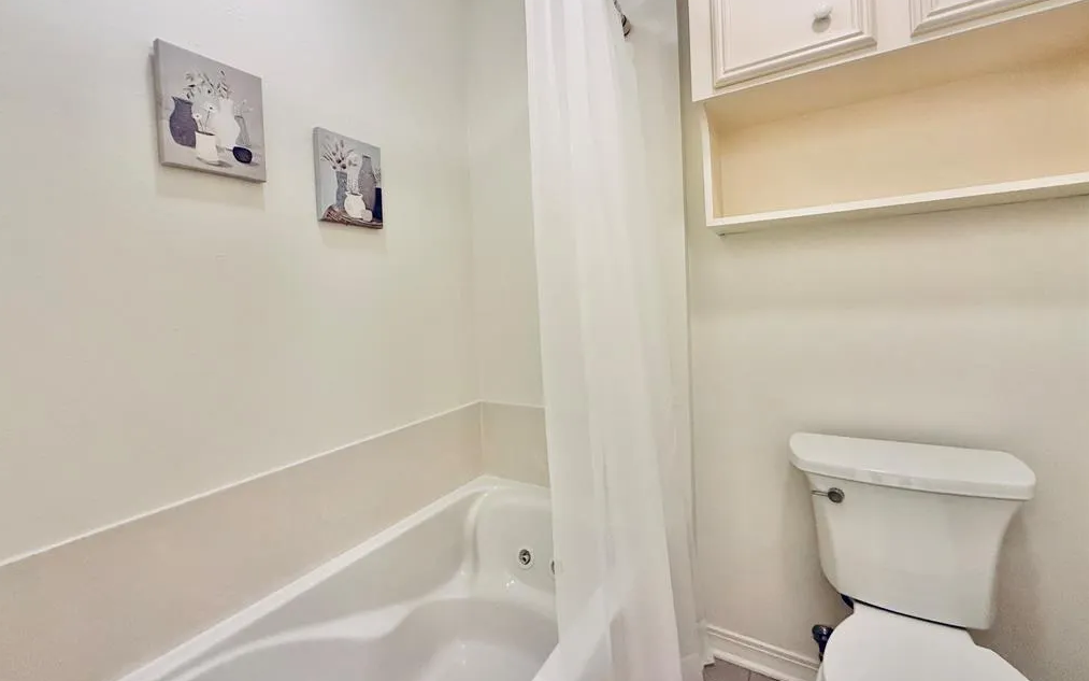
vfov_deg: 74.6
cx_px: 544
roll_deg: +2.3
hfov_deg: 101.5
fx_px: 445
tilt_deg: -1.0
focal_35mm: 15
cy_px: 308
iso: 250
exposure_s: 1/120
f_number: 2.2
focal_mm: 2.22
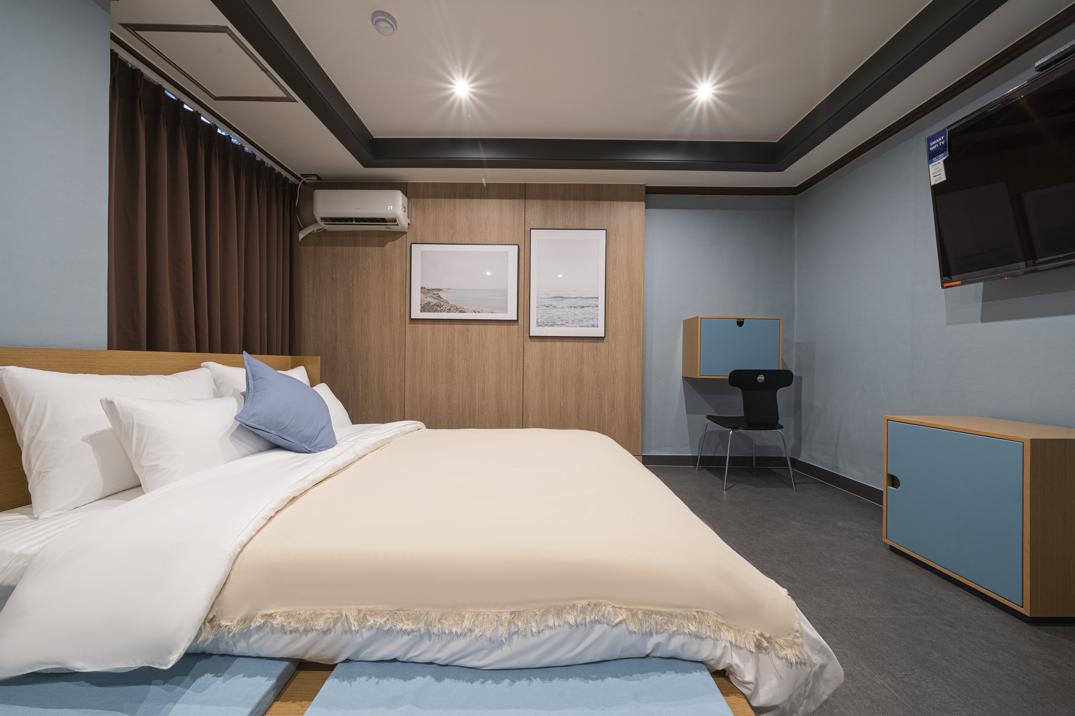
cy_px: 358
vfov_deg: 90.0
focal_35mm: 12
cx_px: 538
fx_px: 358
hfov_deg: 112.6
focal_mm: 12
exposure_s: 2
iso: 100
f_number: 11
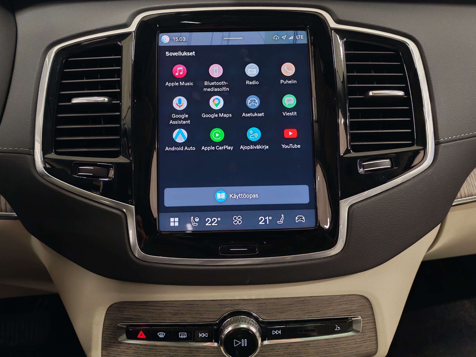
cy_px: 178
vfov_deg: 44.2
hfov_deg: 56.8
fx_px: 440
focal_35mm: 32
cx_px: 238
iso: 1122
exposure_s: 1/50
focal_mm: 6.12
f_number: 1.9
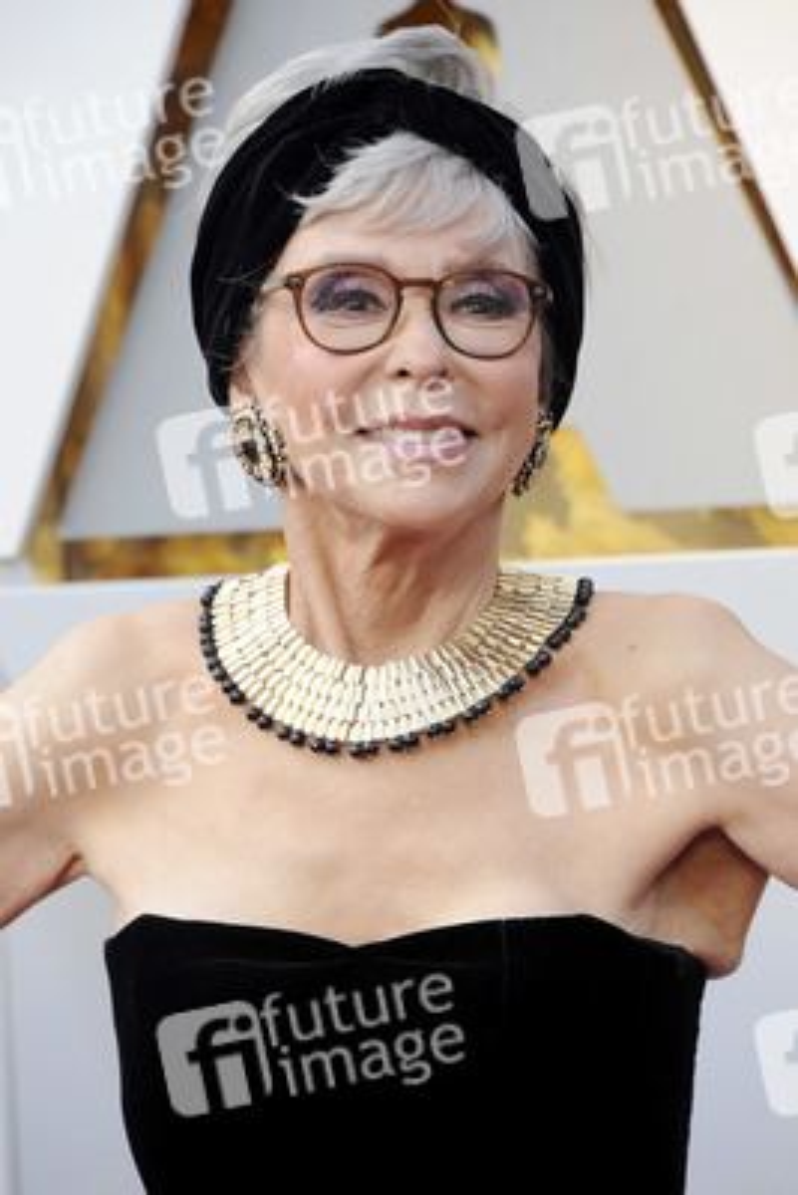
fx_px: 9966
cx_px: 399
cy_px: 598
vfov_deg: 6.9
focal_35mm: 300
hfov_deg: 4.6
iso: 1000
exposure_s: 1/250
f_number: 7.1
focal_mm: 300
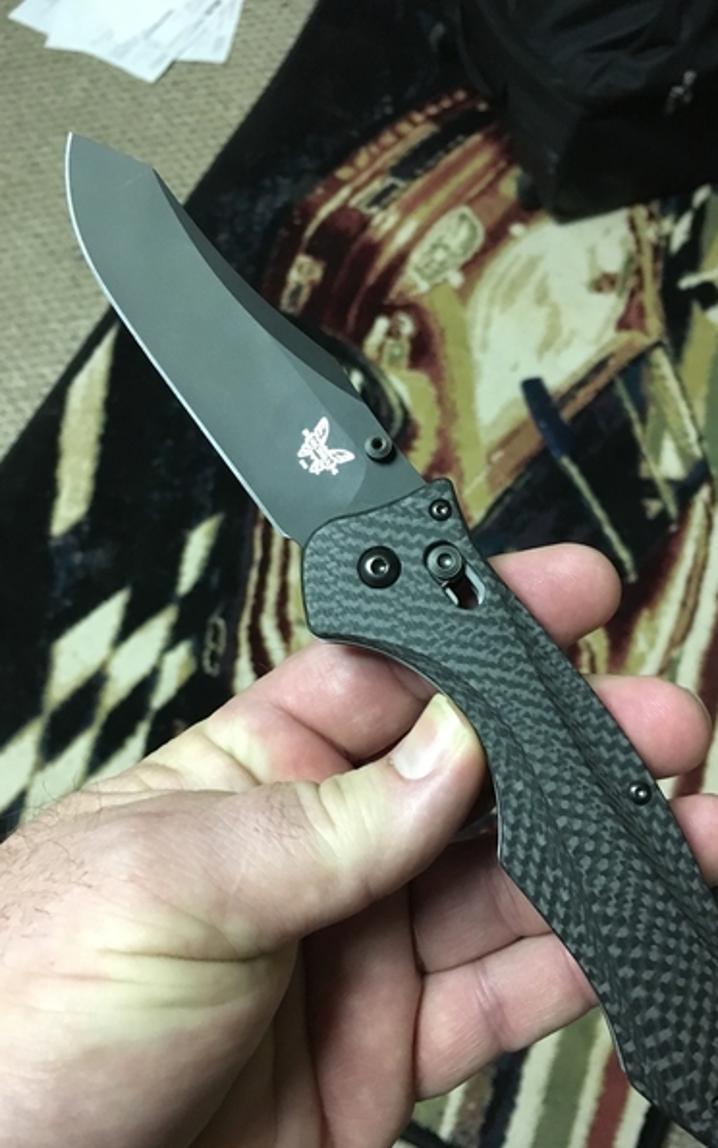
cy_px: 573
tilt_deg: -68.3
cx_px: 396
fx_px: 970
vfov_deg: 61.2
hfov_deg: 40.6
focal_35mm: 31
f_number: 2.2
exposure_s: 1/15
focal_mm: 4.15
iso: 250
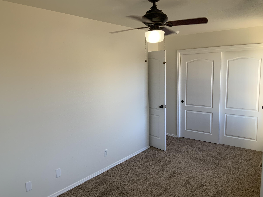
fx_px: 220
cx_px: 132
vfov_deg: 48.2
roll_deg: +1.7
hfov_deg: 61.7
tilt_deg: -7.8
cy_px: 98
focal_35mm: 29
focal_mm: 3
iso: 40
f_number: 1.8
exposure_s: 1/120
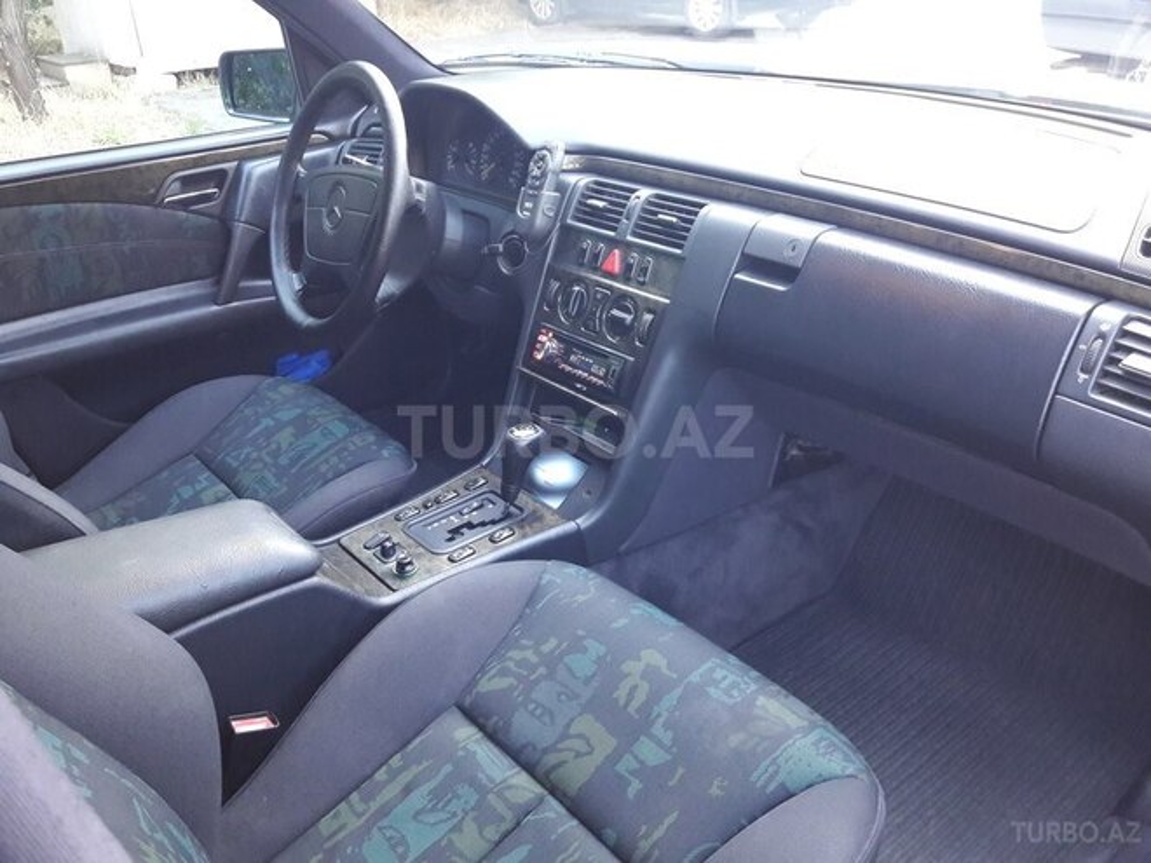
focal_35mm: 28
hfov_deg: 63.4
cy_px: 432
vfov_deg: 49.7
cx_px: 576
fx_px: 931
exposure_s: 1/33
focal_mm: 3.7
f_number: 1.9
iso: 200
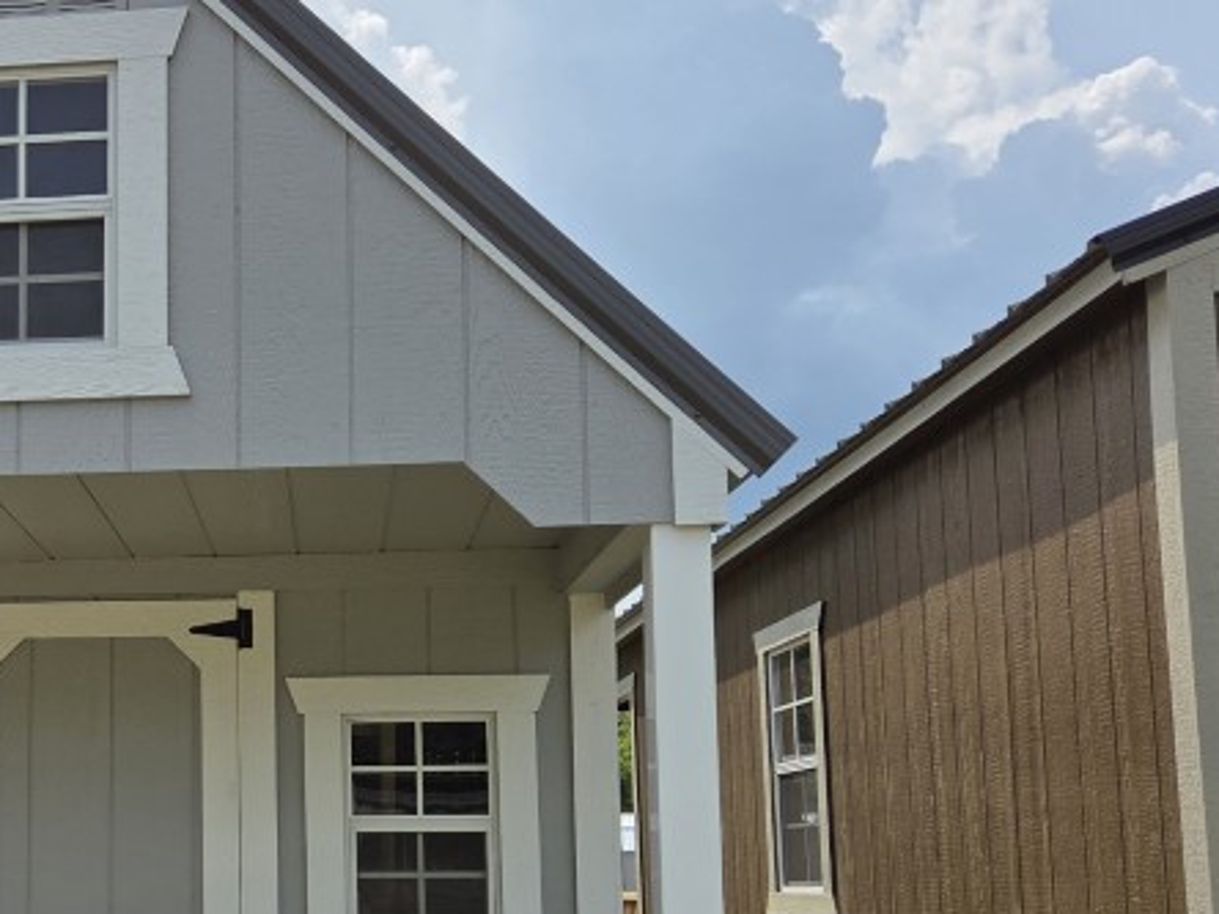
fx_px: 1866
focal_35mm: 53
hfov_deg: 34.1
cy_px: 703
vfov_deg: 27.1
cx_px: 107
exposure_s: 1/6839
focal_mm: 5.4
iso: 80
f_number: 1.8
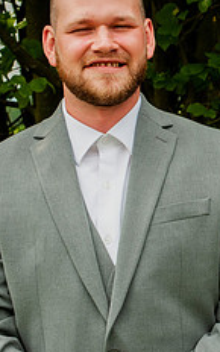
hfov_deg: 6.2
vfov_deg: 10.0
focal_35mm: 210
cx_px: 340
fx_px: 2017
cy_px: 95
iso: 200
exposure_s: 1/250
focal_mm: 55
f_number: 8
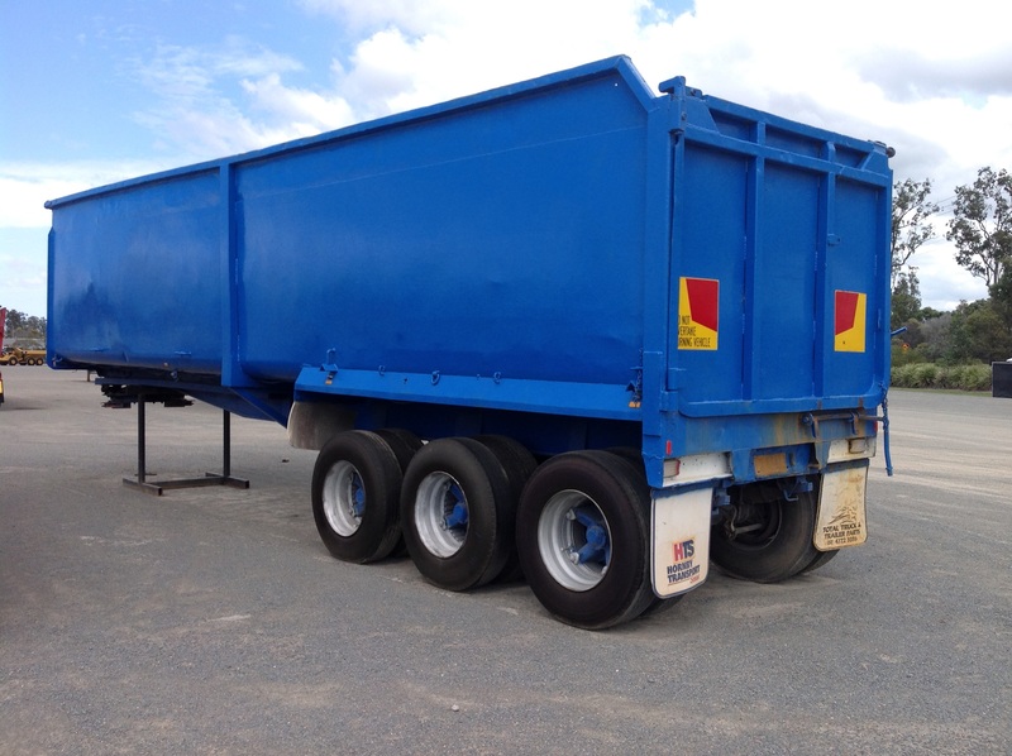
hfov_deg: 52.7
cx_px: 506
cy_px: 378
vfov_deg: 40.6
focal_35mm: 35
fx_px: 1022
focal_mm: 4.28
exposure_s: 1/944
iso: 50
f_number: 2.4
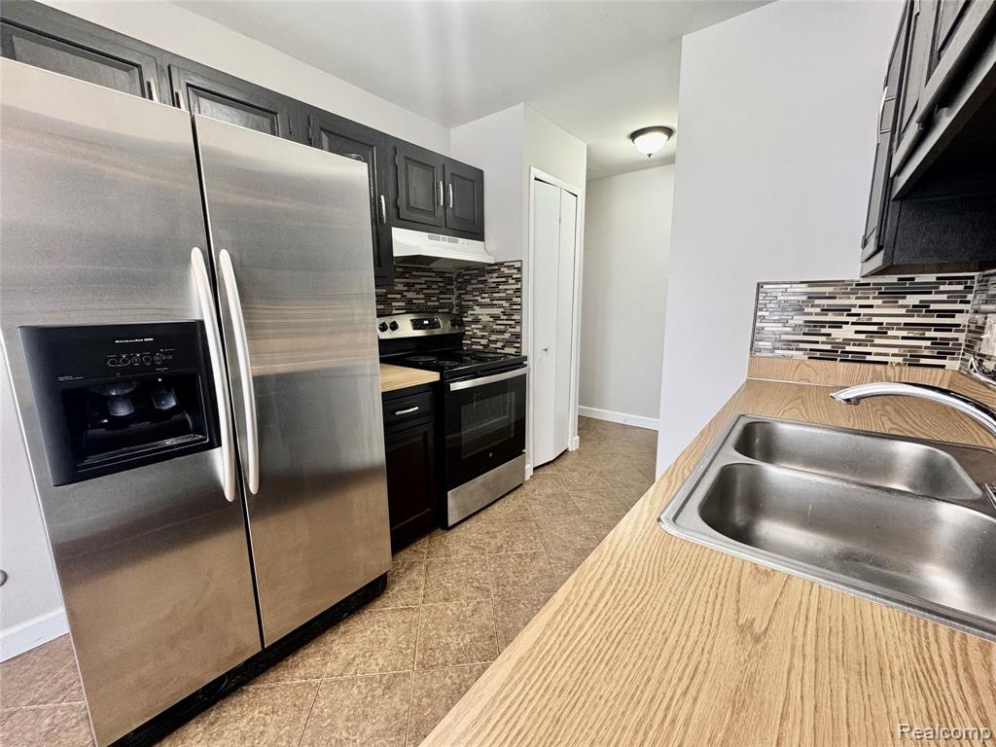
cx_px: 498
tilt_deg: -10.1
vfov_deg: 85.7
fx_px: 403
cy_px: 374
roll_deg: +0.5
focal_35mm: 14
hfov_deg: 102.1
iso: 200
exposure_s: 1/60
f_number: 2.2
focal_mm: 2.22
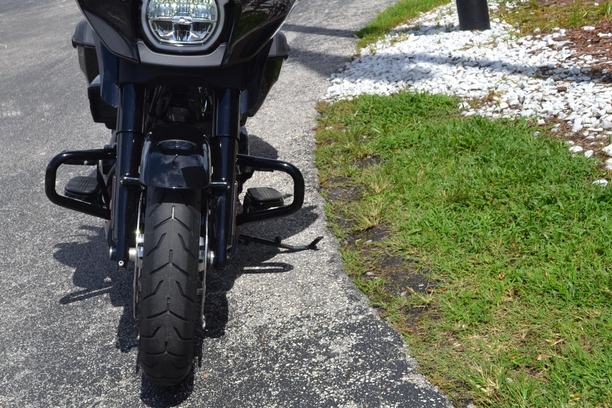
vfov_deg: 25.3
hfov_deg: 36.9
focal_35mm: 53
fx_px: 901
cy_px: 112
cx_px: 183
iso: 100
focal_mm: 24
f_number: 8
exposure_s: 1/250
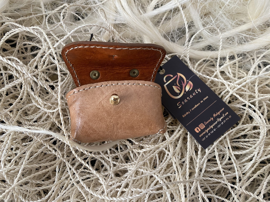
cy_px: 101
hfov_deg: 67.3
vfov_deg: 53.1
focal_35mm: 26
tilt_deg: -72.2
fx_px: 203
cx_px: 135
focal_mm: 4.25
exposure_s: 1/60
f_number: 1.8
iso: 200
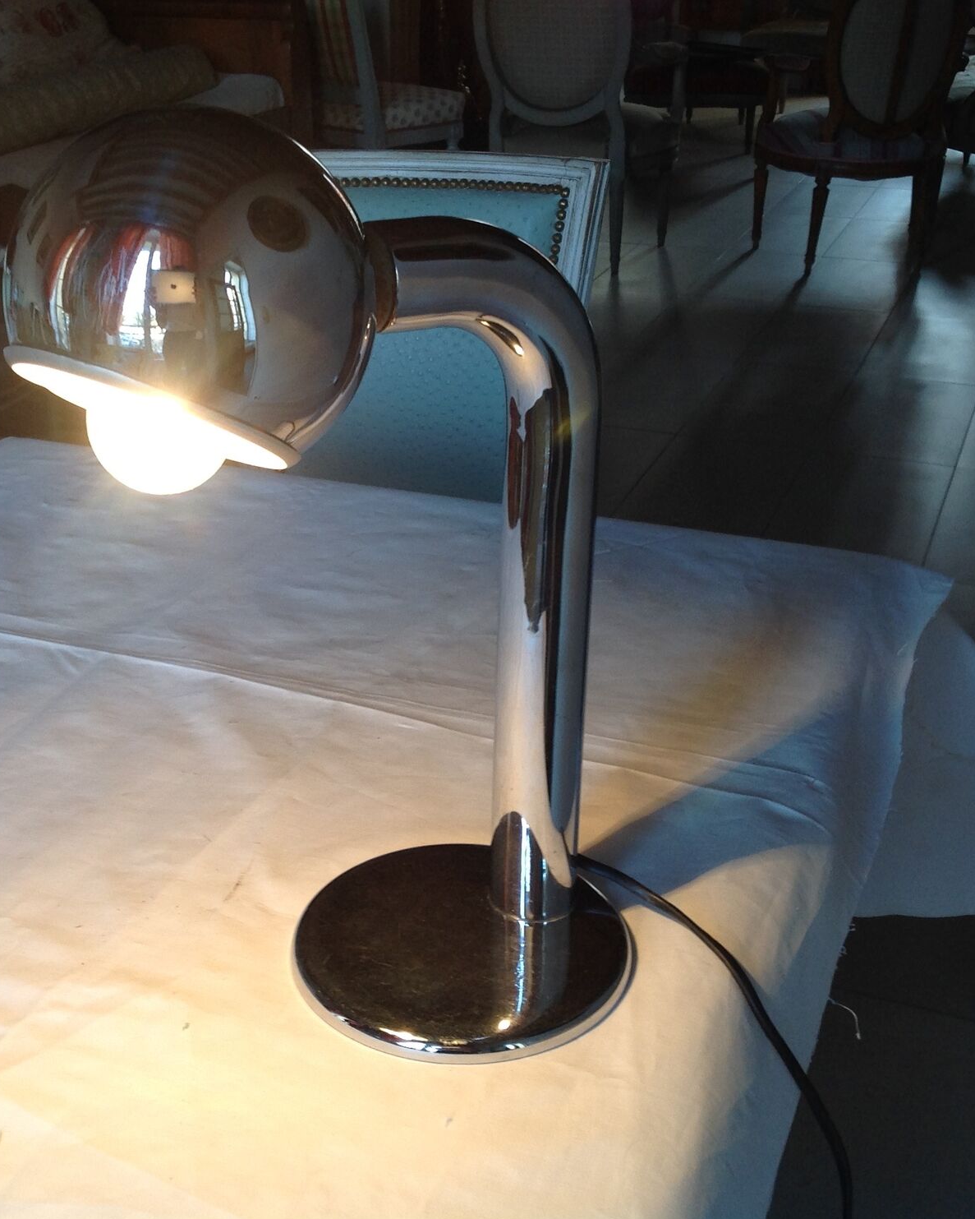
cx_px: 431
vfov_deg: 40.3
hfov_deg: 32.7
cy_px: 613
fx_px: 1659
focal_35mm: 46
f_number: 2.4
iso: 64
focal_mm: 4.28
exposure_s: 1/40
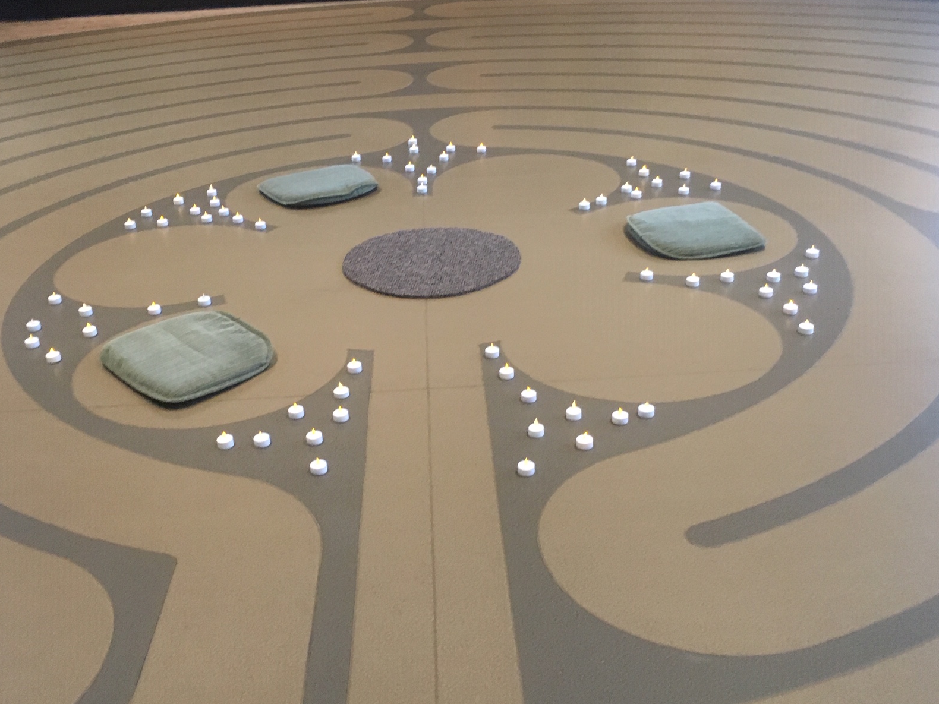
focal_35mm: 37
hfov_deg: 50.1
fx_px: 1004
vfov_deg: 38.6
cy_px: 387
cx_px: 439
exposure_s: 1/15
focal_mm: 4.15
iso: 200
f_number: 2.2
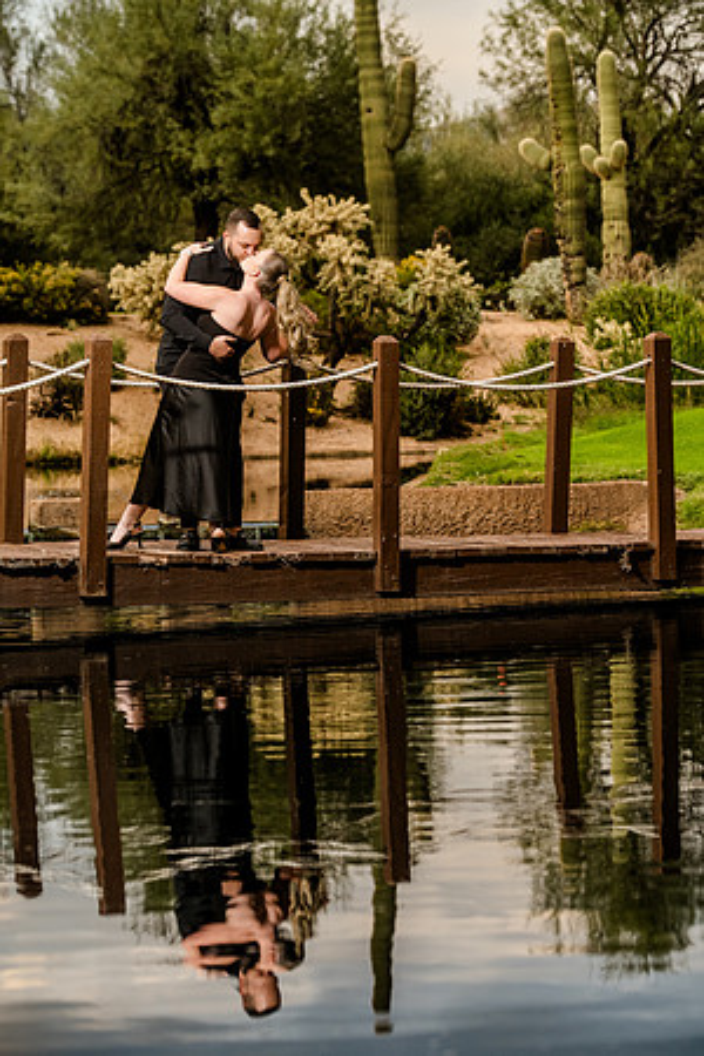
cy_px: 528
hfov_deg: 10.4
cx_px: 352
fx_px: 3872
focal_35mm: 132
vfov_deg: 15.5
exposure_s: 1/200
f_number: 5.6
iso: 400
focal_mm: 132
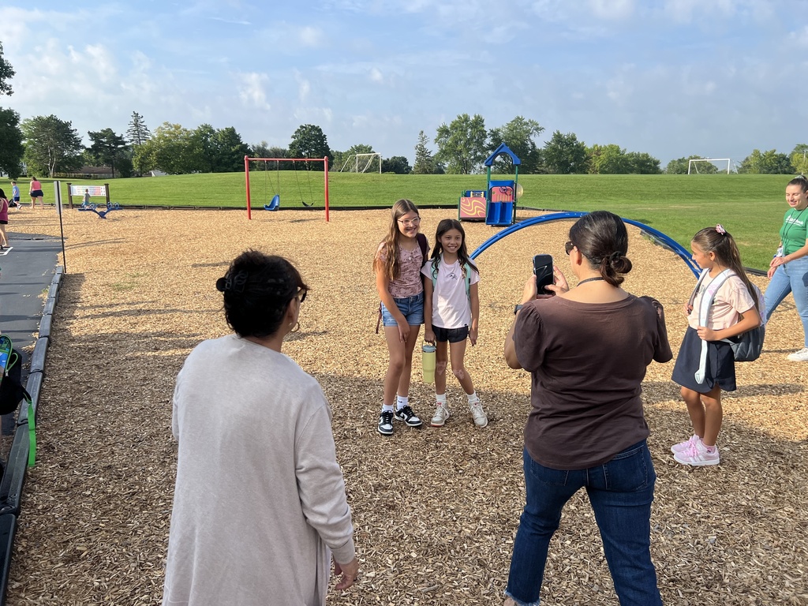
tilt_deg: -8.5
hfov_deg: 67.3
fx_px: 607
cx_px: 404
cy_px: 303
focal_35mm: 26
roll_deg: +0.4
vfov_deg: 53.1
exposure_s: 1/2208
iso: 50
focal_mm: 5.7
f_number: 1.5
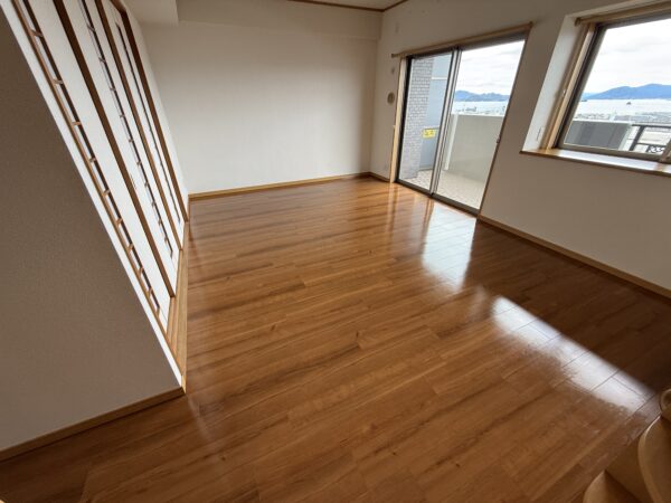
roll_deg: +0.8
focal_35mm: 14
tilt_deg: -27.1
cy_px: 252
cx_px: 336
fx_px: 271
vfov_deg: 85.7
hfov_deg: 102.1
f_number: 2.2
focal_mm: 2.22
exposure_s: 1/120
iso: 64
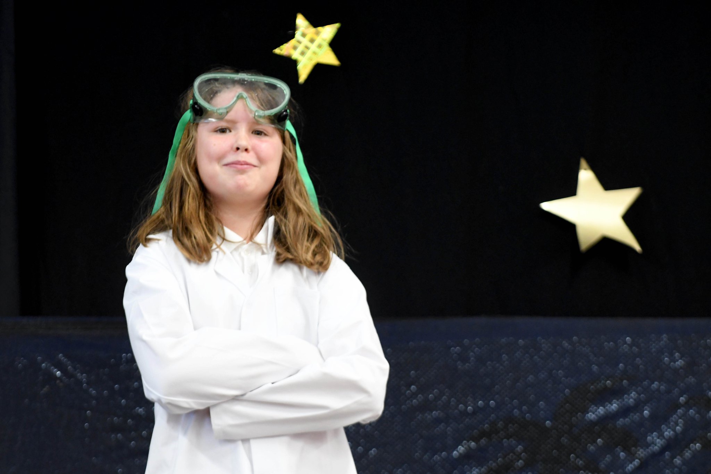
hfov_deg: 7.2
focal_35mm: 285
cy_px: 237
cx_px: 356
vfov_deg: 4.8
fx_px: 5628
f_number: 5.6
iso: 2000
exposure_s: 1/125
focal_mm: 190
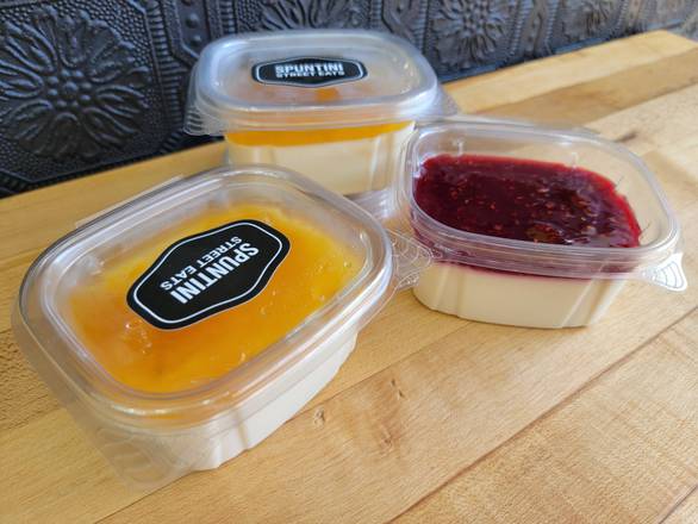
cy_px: 262
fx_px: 484
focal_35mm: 24
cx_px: 349
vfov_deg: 56.9
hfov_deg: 71.6
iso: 64
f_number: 1.8
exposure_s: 1/120
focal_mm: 6.7
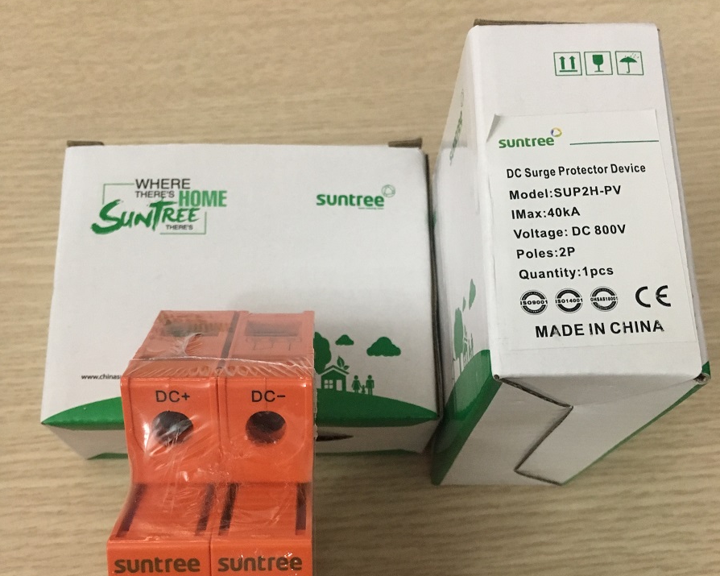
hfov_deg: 47.9
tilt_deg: -73.4
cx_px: 361
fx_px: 810
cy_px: 408
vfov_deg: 38.5
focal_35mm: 38
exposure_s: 1/20
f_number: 2.2
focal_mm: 4.15
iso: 200
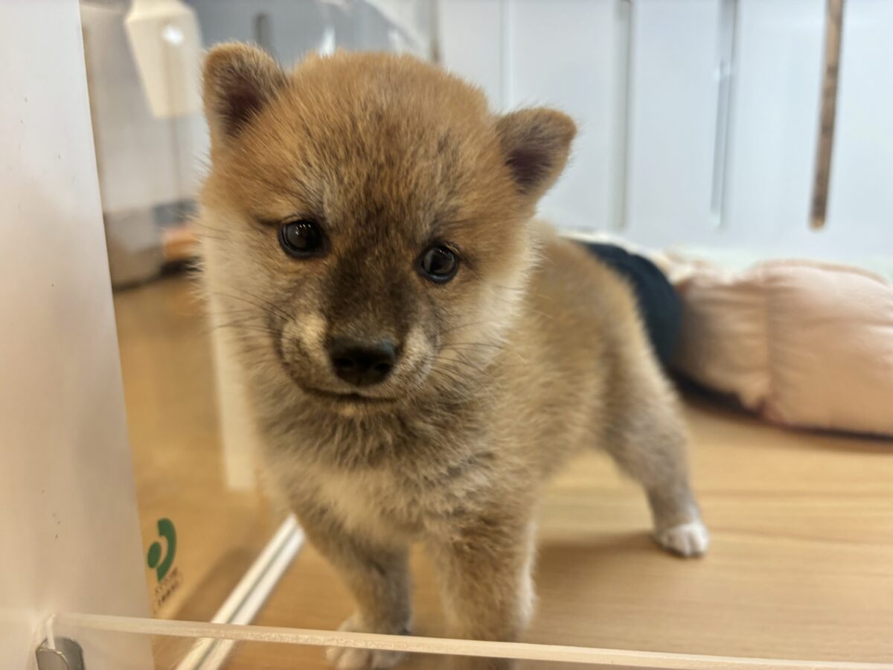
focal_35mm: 26
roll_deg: +1.6
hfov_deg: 67.3
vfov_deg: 53.1
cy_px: 335
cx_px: 446
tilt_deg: -13.3
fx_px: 671
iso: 100
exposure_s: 1/100
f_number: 1.6
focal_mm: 5.96
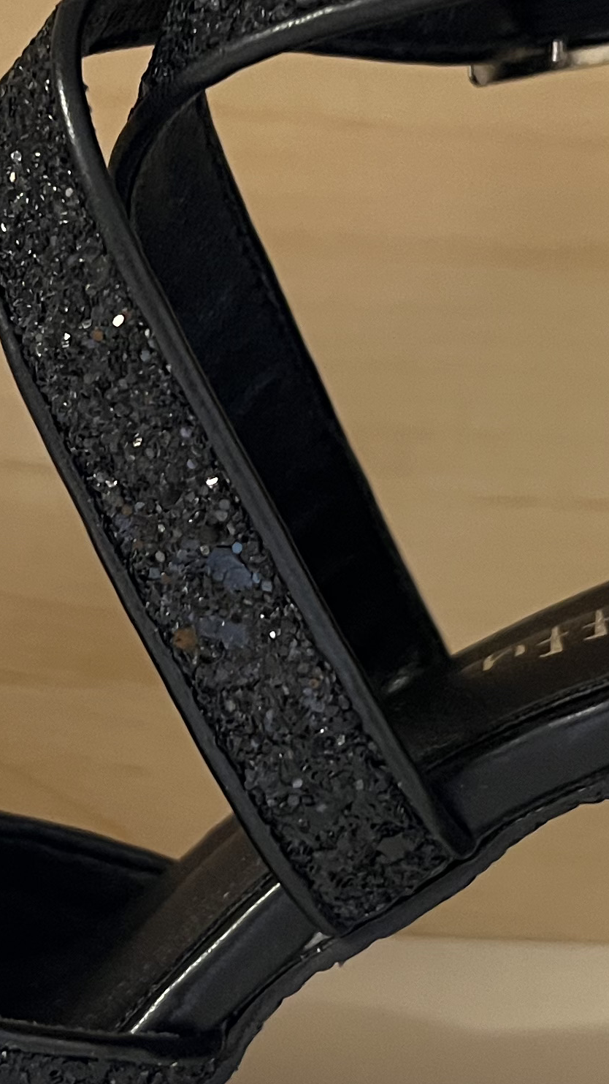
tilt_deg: -5.8
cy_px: 403
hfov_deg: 15.7
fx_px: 2211
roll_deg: -2.8
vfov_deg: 27.4
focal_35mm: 77
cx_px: 207
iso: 500
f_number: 1.5
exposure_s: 1/50
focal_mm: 5.7
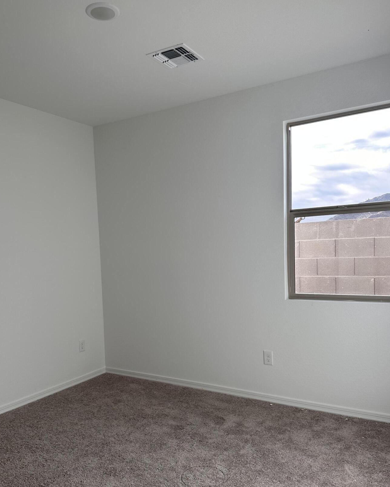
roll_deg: +0.8
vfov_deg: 60.1
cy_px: 287
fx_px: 419
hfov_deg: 49.9
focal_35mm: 29
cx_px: 179
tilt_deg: -4.2
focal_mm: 6.86
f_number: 1.78
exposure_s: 1/709
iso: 80
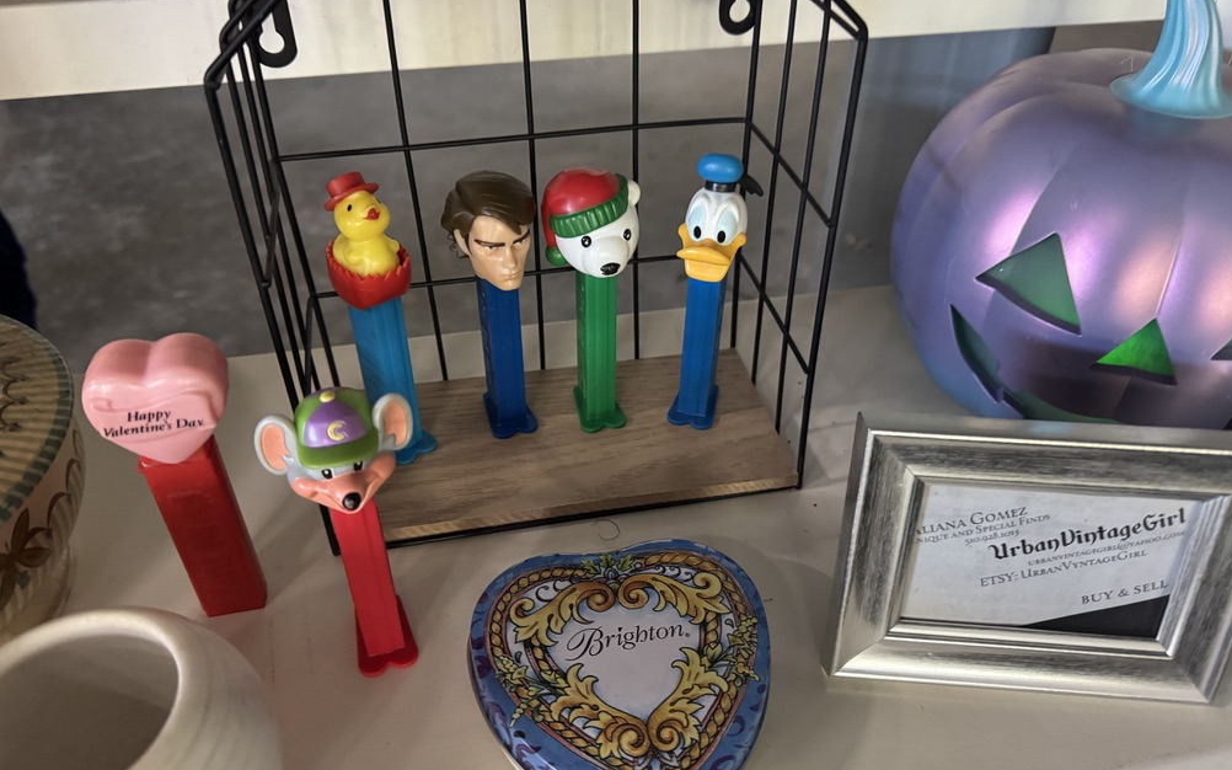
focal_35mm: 26
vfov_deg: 47.6
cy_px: 369
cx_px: 610
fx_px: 873
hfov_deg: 70.4
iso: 800
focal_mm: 6.76
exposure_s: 1/43
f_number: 1.78
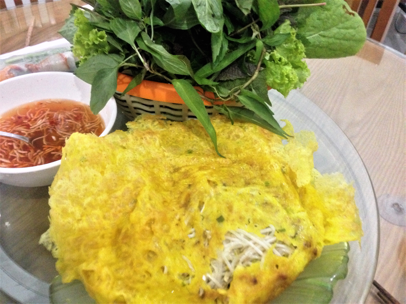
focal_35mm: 33
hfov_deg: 55.4
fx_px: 387
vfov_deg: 42.9
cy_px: 152
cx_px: 203
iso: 640
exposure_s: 1/15
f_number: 2.4
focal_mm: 4.12
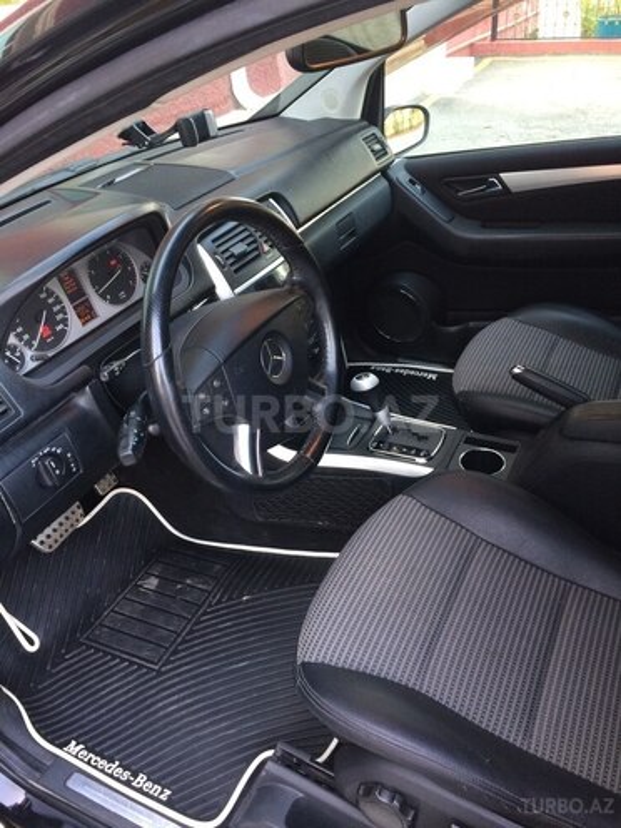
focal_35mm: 29
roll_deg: +6.9
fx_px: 694
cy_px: 414
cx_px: 310
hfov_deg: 48.2
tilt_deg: -31.1
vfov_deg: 61.7
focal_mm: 4.15
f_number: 2.2
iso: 125
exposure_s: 1/33
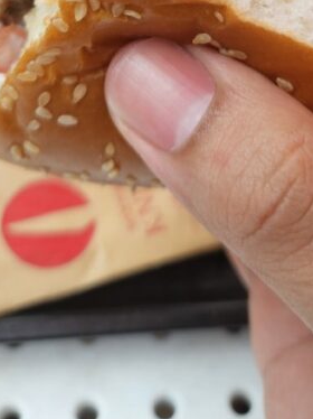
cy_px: -109
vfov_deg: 26.6
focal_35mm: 63
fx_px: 760
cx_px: 173
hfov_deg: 23.2
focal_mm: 5.4
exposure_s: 1/358
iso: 25
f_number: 1.8
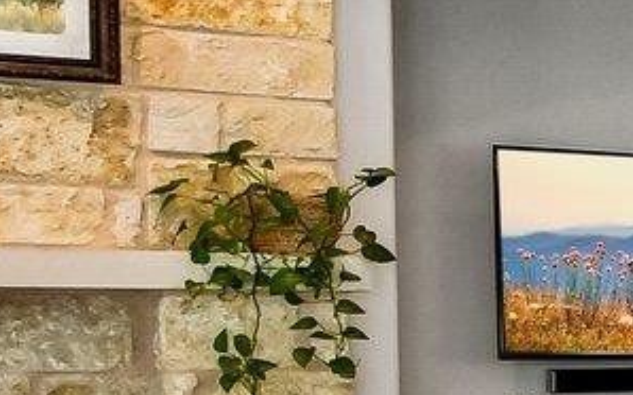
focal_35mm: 105
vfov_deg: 12.4
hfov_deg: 11.0
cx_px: 1965
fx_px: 1811
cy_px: 256
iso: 400
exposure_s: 1/60
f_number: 8
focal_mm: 10
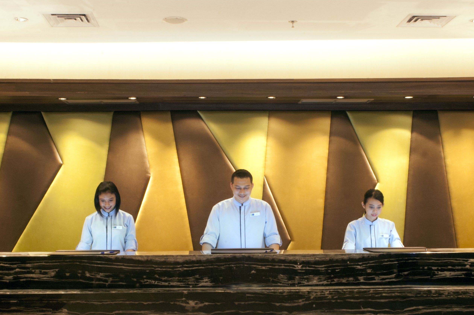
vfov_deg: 25.0
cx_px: 235
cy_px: 196
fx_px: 711
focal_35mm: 54
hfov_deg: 36.9
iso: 800
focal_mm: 32
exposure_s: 2.5
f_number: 22
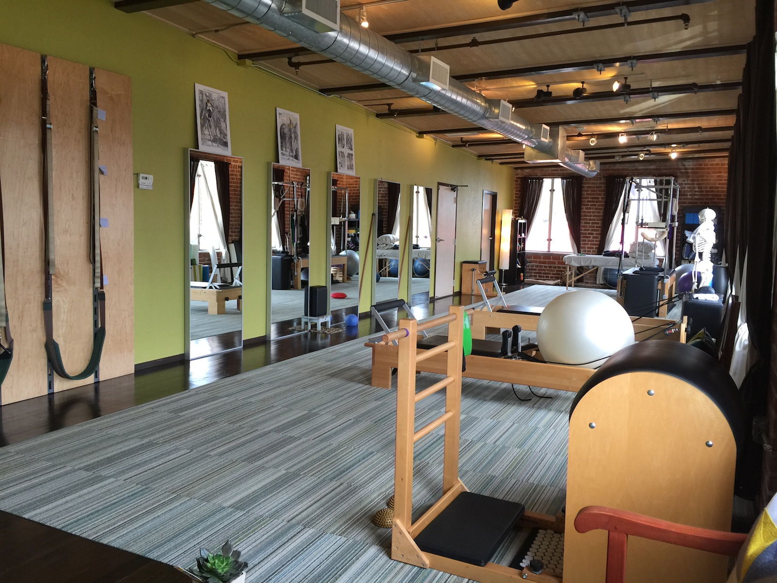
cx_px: 388
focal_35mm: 29
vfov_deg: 48.2
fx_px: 651
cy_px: 292
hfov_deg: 61.7
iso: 40
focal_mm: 4.15
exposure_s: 1/40
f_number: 2.2
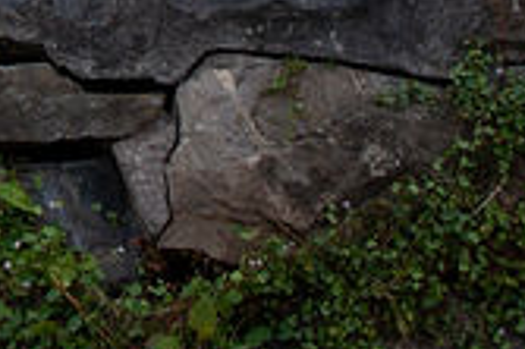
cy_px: -806
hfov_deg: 3.4
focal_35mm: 601
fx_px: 8756
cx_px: -589
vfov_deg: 2.3
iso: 200
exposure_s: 1/250
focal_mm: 80
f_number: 8
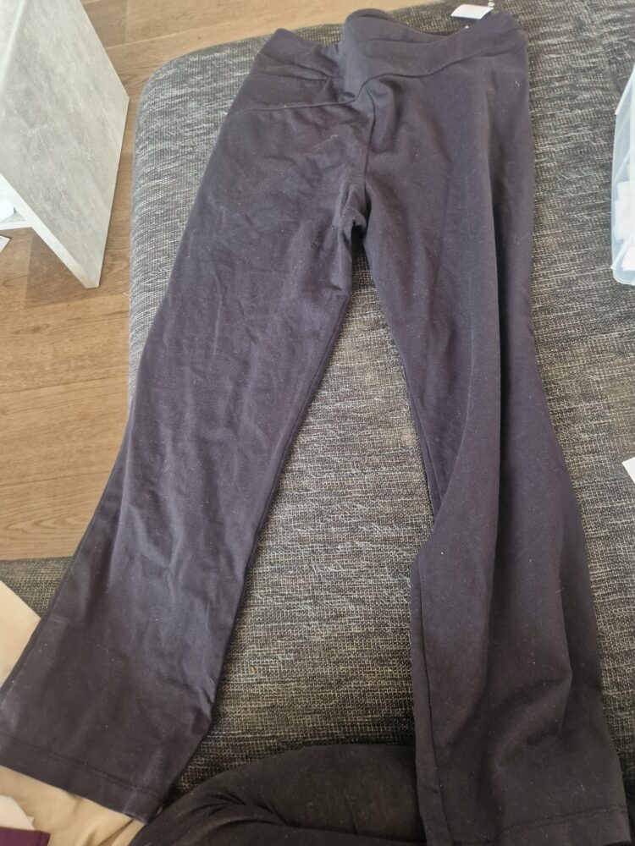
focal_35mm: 23
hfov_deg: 58.9
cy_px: 423
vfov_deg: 73.9
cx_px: 318
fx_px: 563
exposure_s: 1/25
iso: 640
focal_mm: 5.4
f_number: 1.8
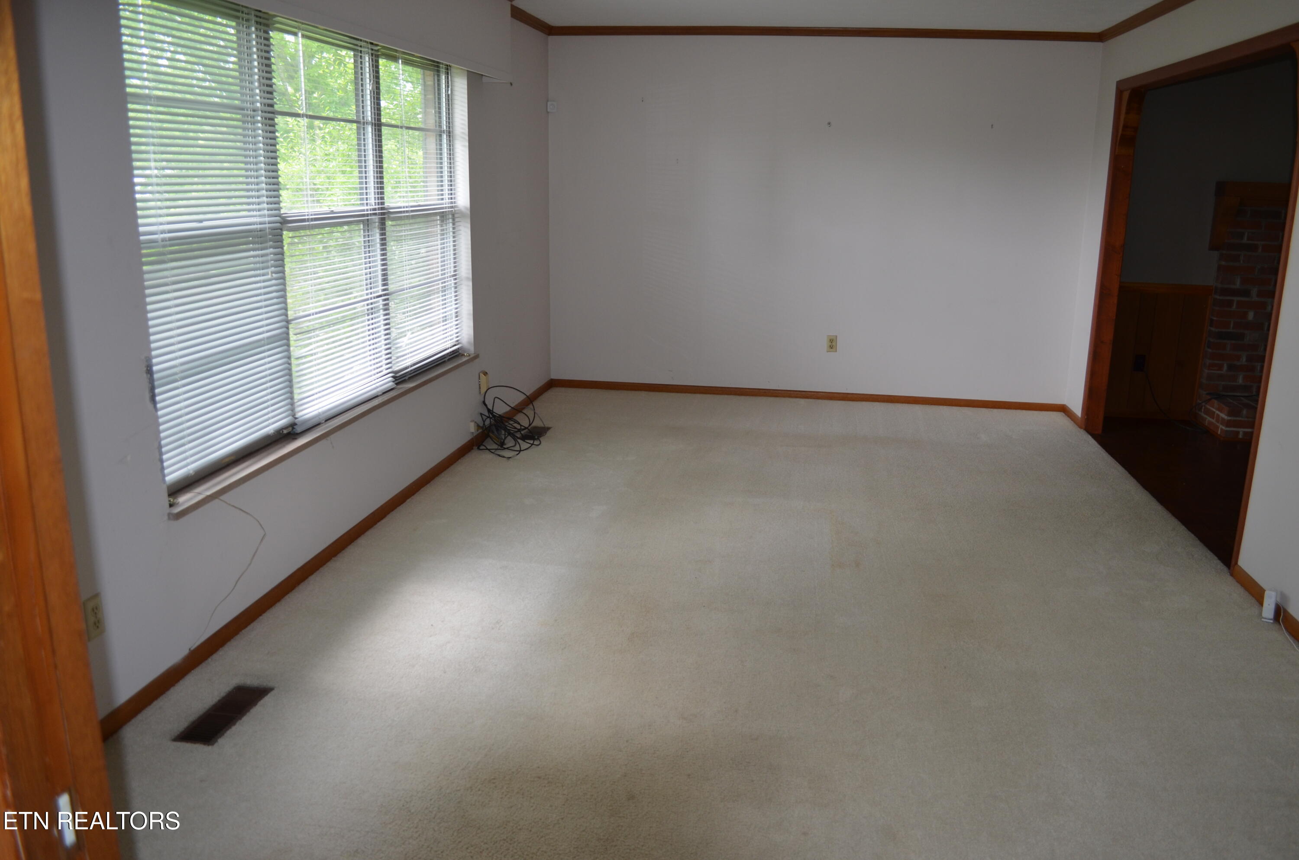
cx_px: 650
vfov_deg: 47.7
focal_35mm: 27
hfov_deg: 67.5
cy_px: 430
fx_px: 972
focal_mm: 18
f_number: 3.5
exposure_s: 1/125
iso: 360
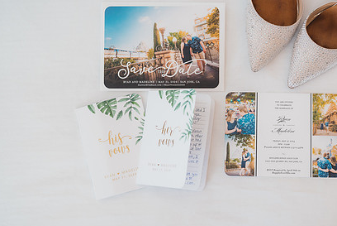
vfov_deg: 19.2
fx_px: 665
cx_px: 236
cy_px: 114
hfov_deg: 28.2
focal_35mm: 71
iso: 640
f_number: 2.2
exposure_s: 1/125
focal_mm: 50
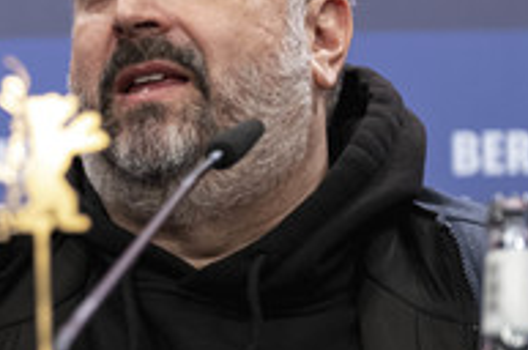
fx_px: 3836
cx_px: 23
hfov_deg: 7.8
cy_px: 164
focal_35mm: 262
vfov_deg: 5.2
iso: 1600
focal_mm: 74.4
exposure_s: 1/240
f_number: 2.8
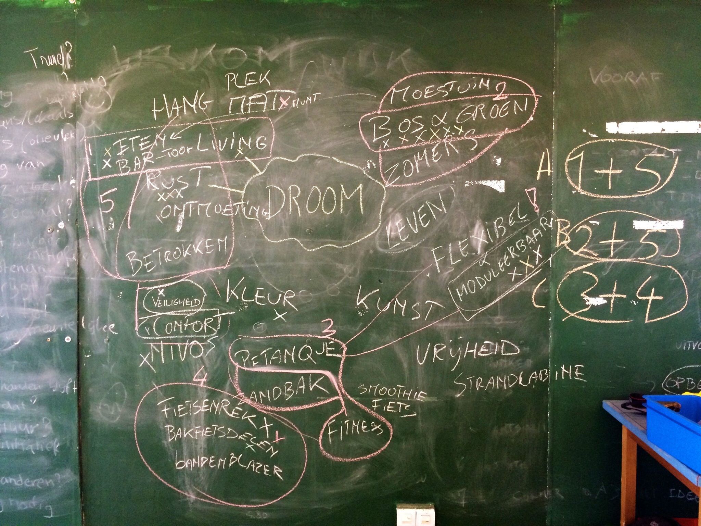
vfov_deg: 46.8
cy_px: 263
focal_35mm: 30
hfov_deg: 60.0
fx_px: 608
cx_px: 350
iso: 250
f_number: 2.2
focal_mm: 4.12
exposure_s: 1/33
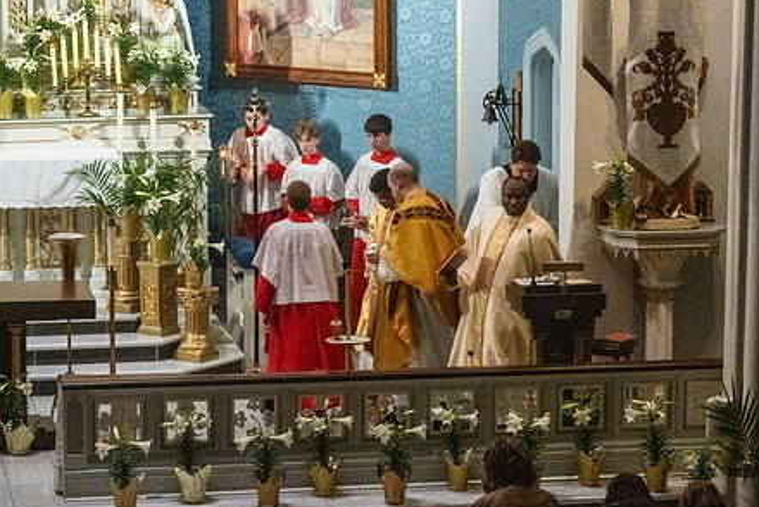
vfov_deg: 9.5
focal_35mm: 145
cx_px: 499
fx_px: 3059
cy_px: 204
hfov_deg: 14.1
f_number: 20
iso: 8000
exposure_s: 1/40
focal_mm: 110
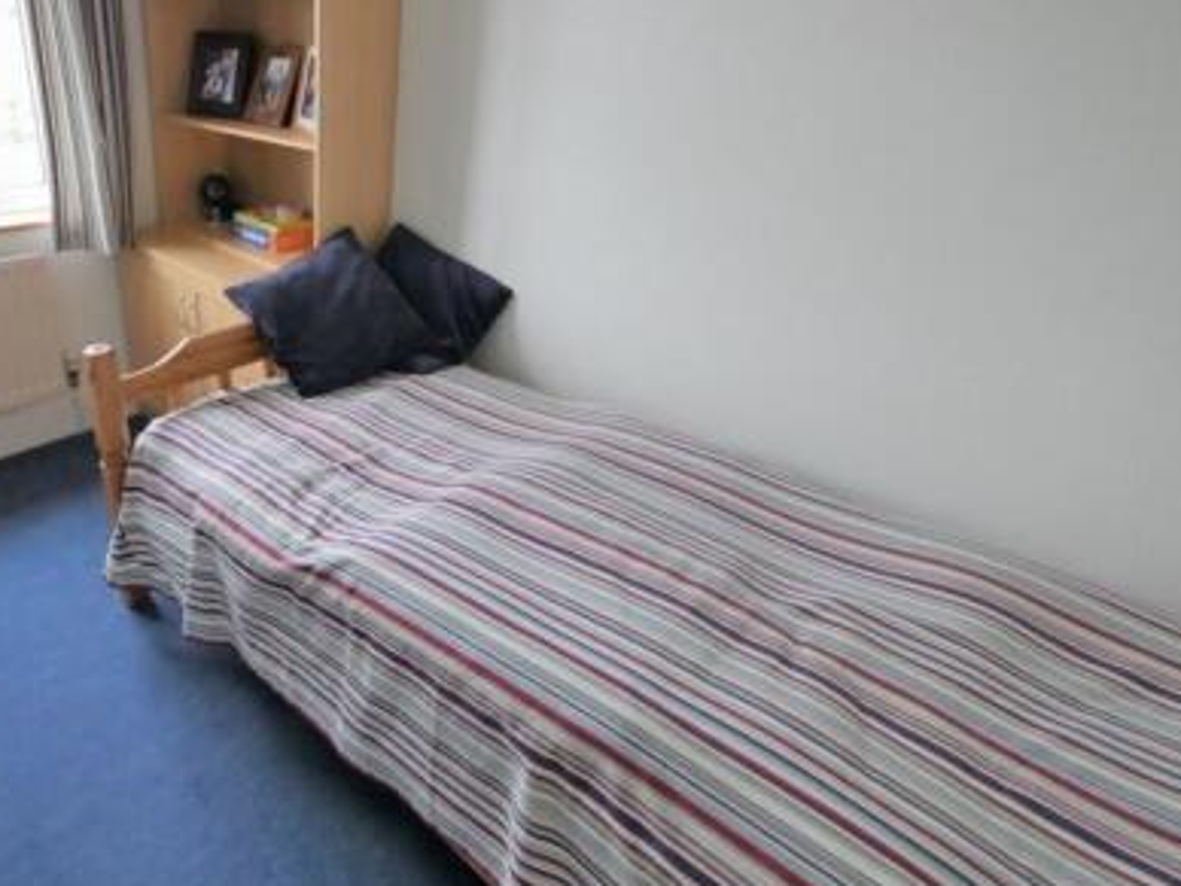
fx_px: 716
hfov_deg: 75.5
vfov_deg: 63.4
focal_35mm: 21
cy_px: 419
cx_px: 359
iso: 2000
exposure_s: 1/60
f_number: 4
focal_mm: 7
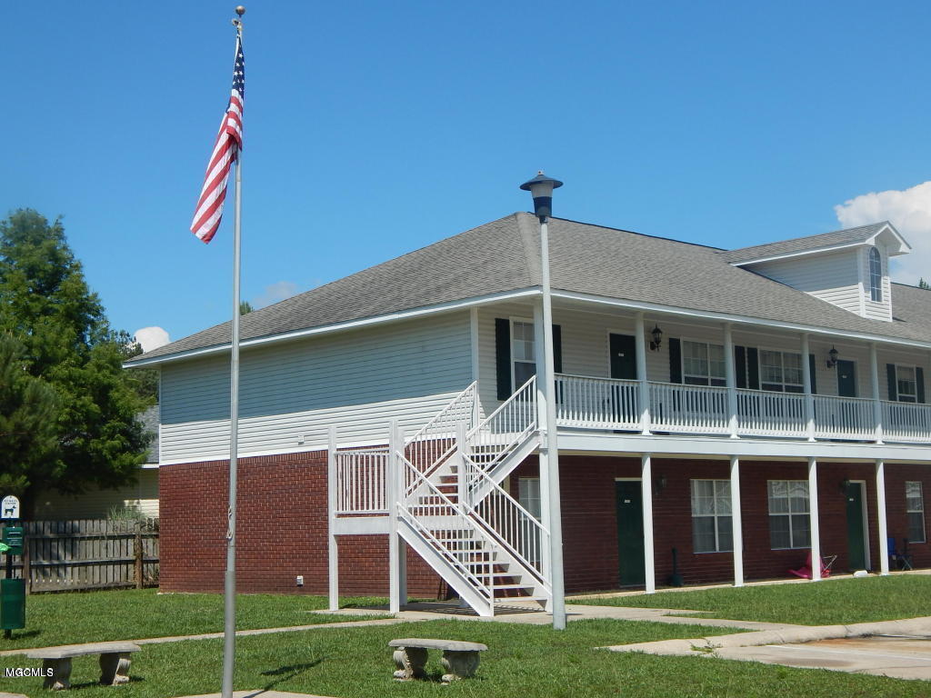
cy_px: 349
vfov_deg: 27.0
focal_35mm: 54
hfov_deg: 35.5
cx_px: 466
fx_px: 1452
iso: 125
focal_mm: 9.7
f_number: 7.6
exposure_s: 1/400
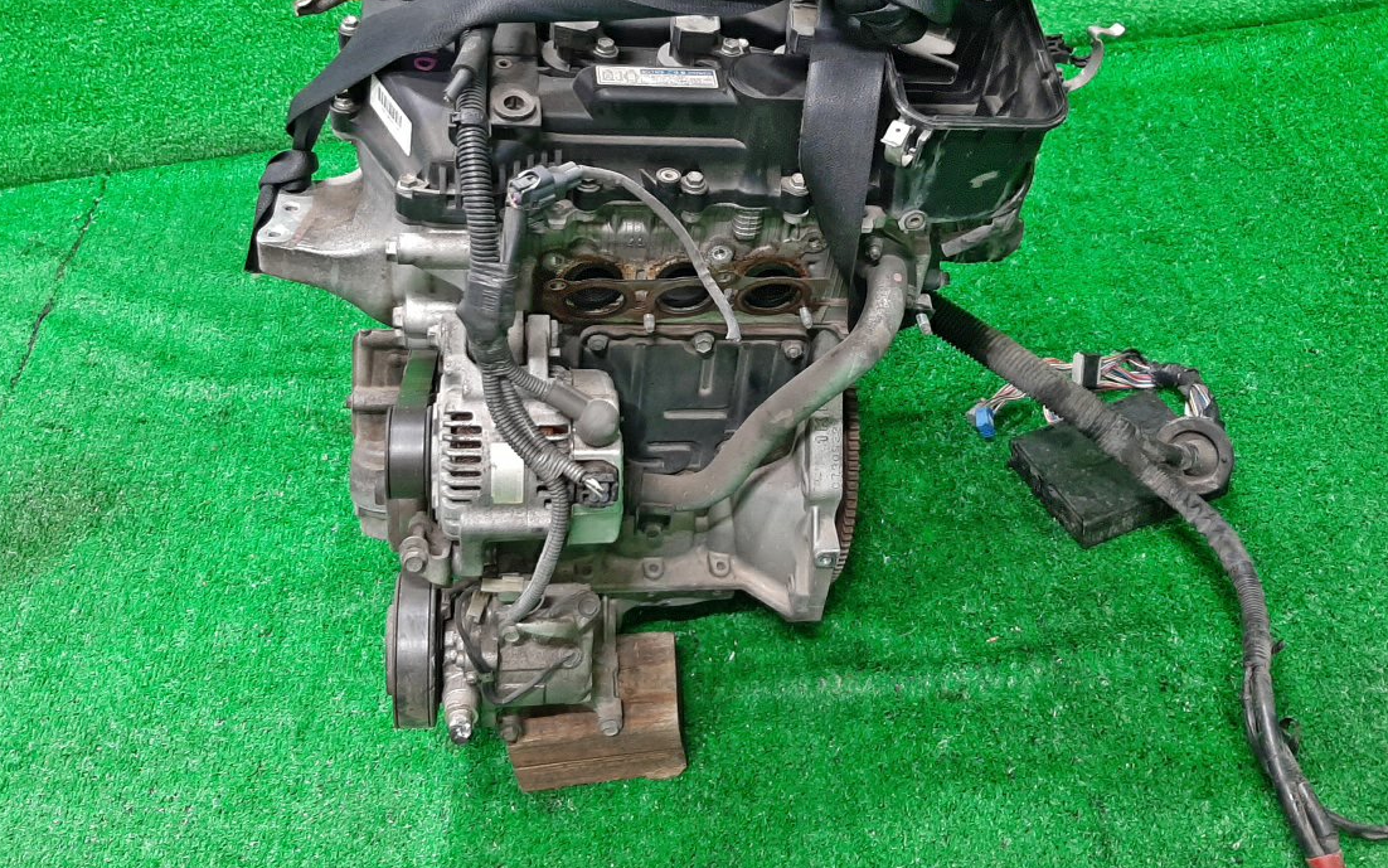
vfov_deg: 35.1
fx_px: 1362
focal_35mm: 36
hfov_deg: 54.0
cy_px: 305
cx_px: 694
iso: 178
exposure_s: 1/33
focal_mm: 3.93
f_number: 1.7
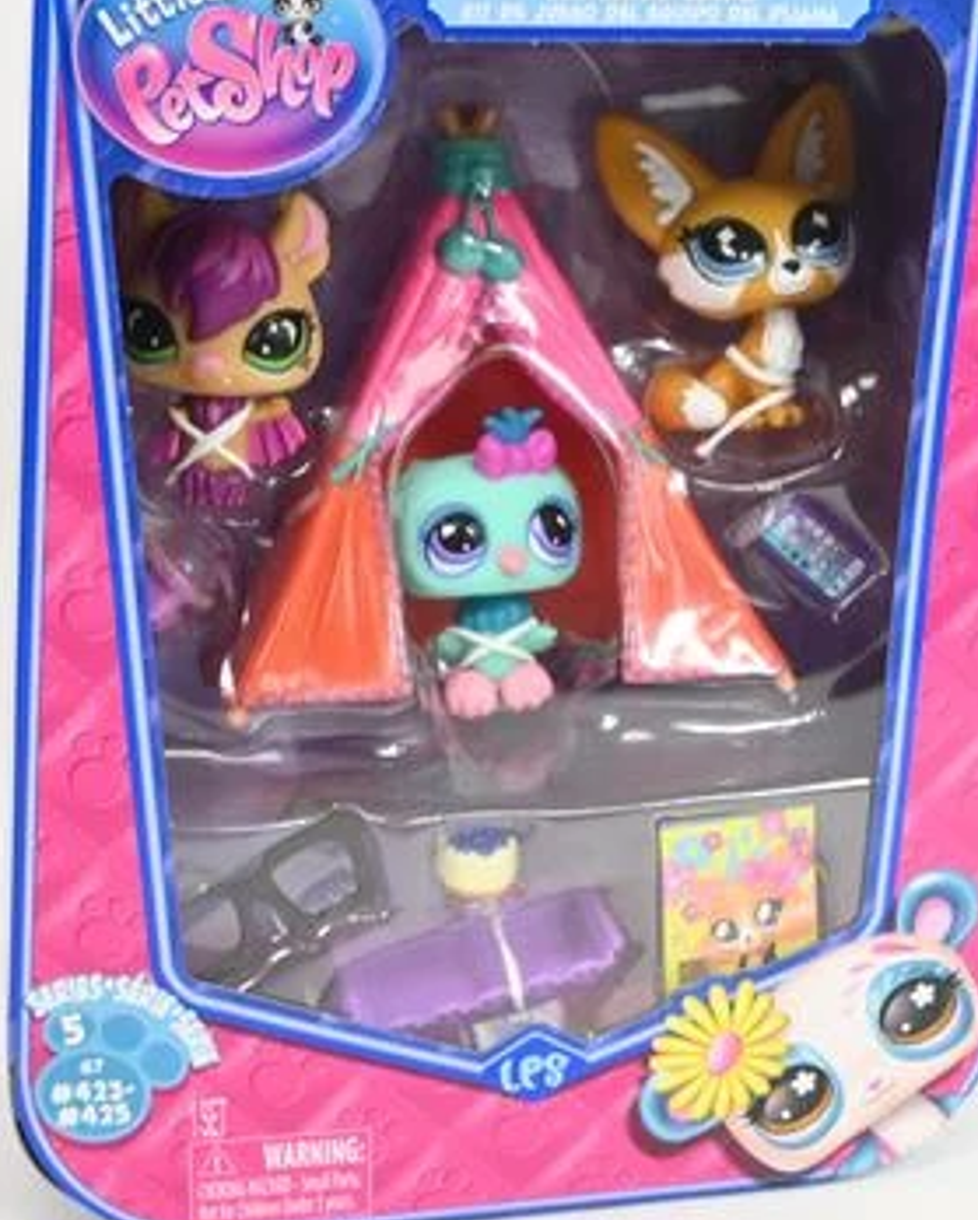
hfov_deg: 23.9
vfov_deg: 29.5
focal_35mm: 64
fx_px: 2313
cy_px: 575
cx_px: 557
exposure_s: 1/125
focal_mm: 22
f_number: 4
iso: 500
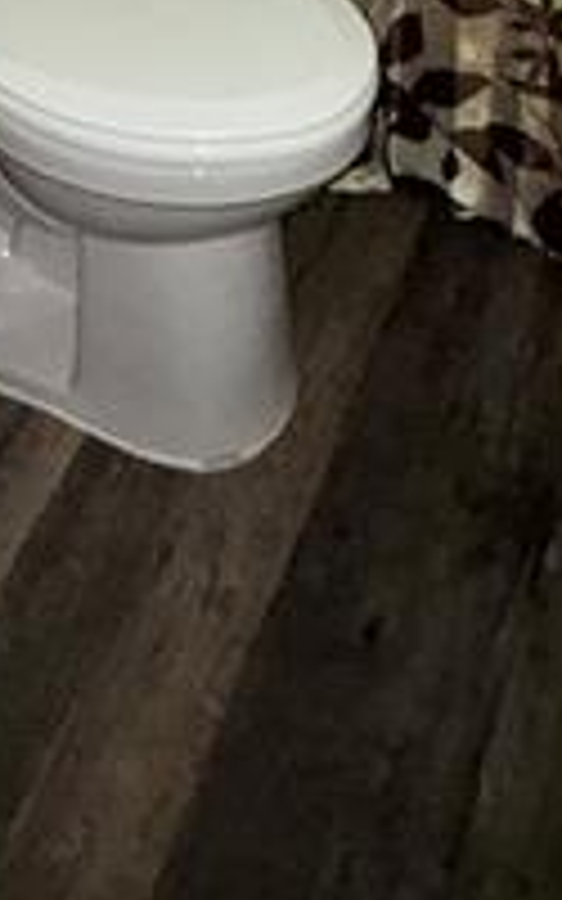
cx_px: 153
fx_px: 1397
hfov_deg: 22.6
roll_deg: +1.1
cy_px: -536
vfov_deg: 24.8
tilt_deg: -19.1
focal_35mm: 57
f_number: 2.2
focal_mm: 2.22
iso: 250
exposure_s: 1/57
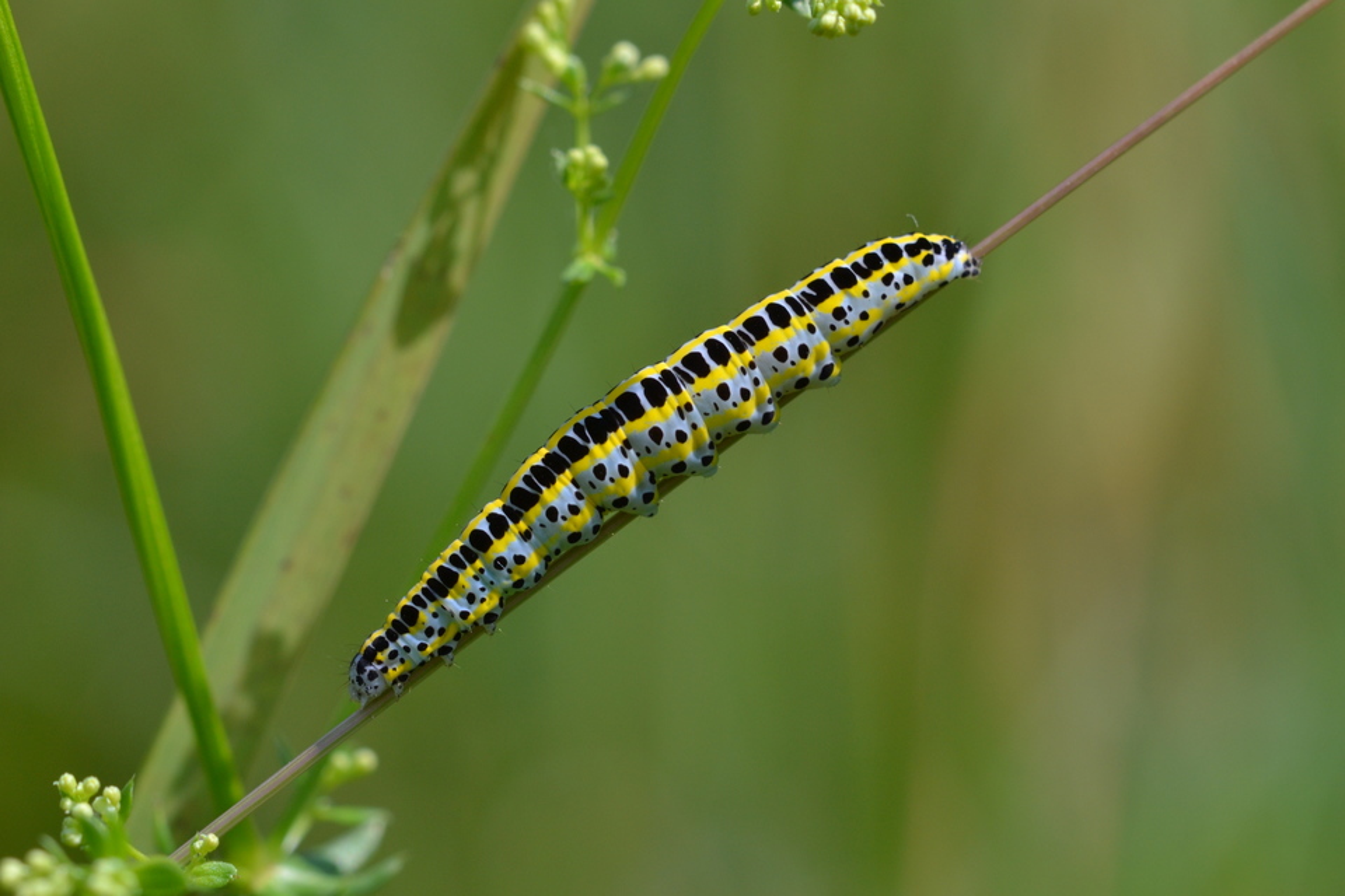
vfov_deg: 5.0
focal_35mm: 278
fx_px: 10367
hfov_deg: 7.4
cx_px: 672
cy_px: 448
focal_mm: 185
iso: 320
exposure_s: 1/250
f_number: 8
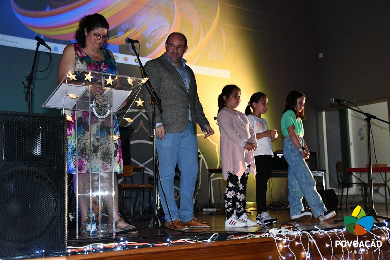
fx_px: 563
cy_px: 130
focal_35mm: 52
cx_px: 195
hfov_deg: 38.2
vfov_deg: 26.0
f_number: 4.5
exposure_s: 1/60
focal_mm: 35
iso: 4000
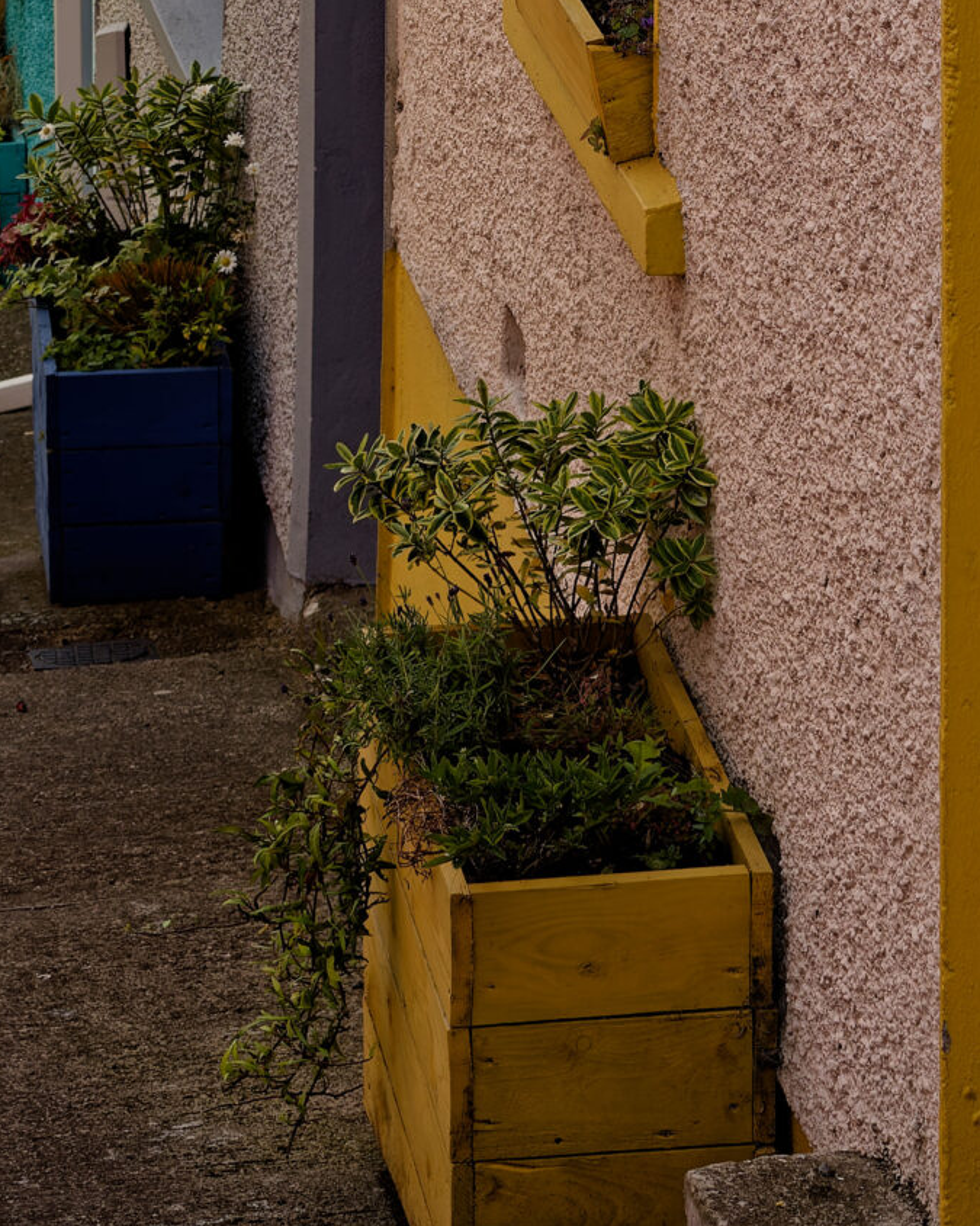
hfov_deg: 10.3
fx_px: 5418
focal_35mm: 149
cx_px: 632
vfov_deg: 12.3
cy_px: -630
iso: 280
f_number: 8
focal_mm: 35
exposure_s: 1/500
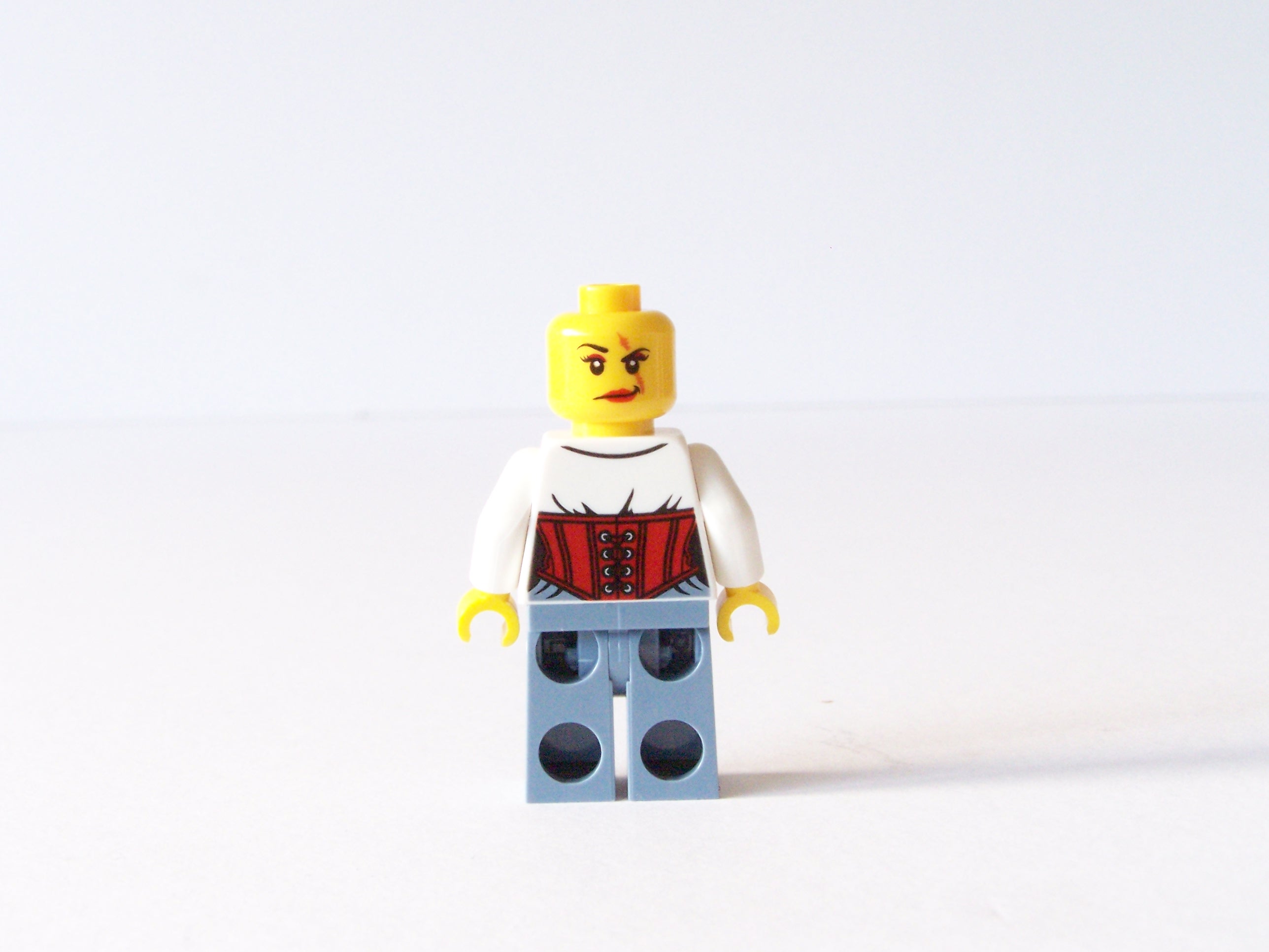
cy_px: 476
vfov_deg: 22.9
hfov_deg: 30.3
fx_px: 2346
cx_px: 634
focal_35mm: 64
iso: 400
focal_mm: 10.7
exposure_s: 1/2
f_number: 6.3
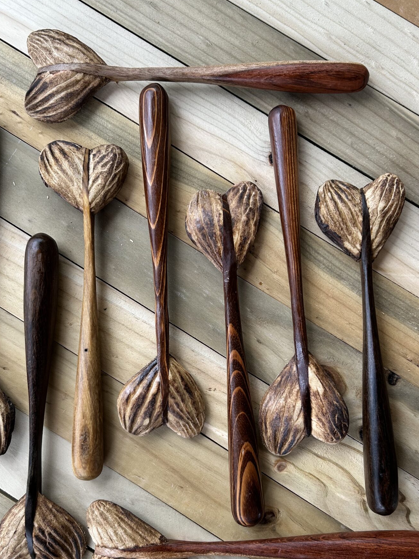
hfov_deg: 37.7
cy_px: 312
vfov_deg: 48.9
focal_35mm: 38
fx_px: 613
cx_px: 226
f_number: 1.5
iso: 40
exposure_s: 1/121
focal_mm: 5.7
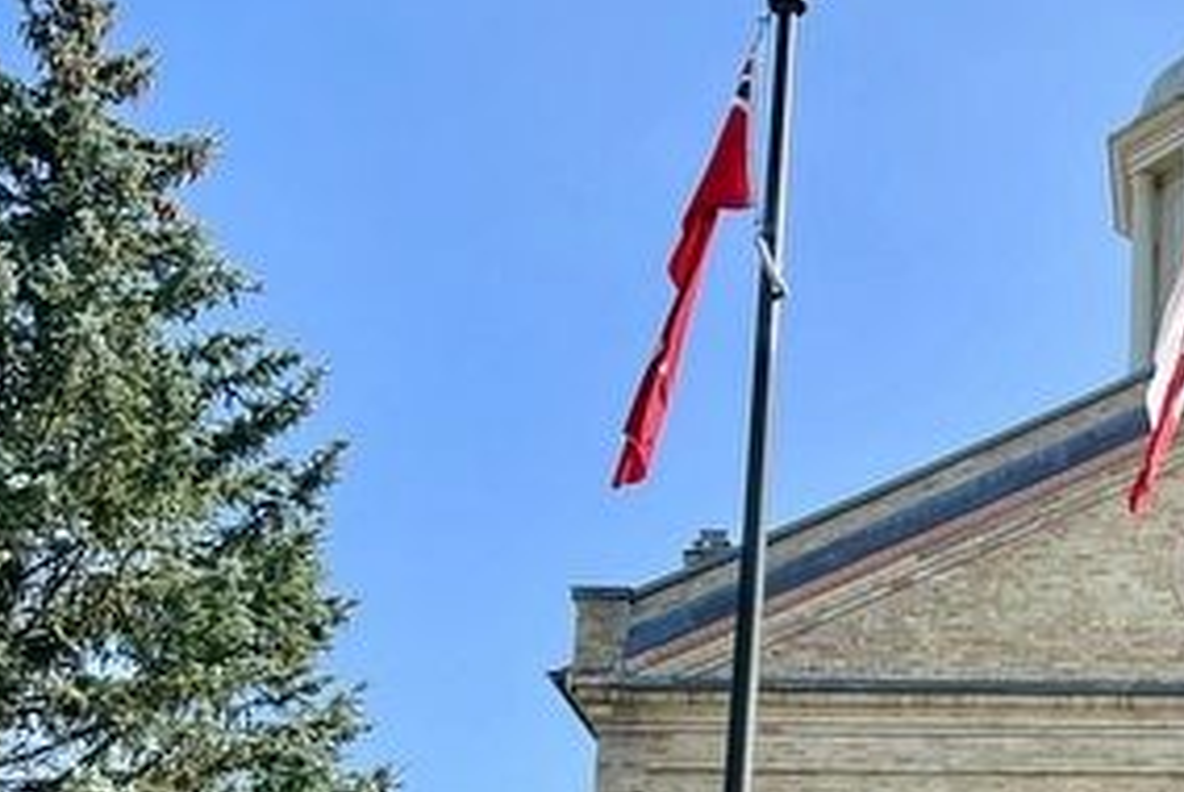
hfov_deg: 25.0
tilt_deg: +18.8
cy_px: 996
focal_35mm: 76
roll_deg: +0.0
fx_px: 2502
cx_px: 1267
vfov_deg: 17.0
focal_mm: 5.7
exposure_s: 1/3165
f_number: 1.5
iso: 50
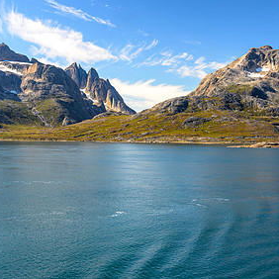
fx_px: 383
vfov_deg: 40.0
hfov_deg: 39.4
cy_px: 134
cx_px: 84
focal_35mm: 42
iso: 280
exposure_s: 1/100
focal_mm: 24
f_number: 11
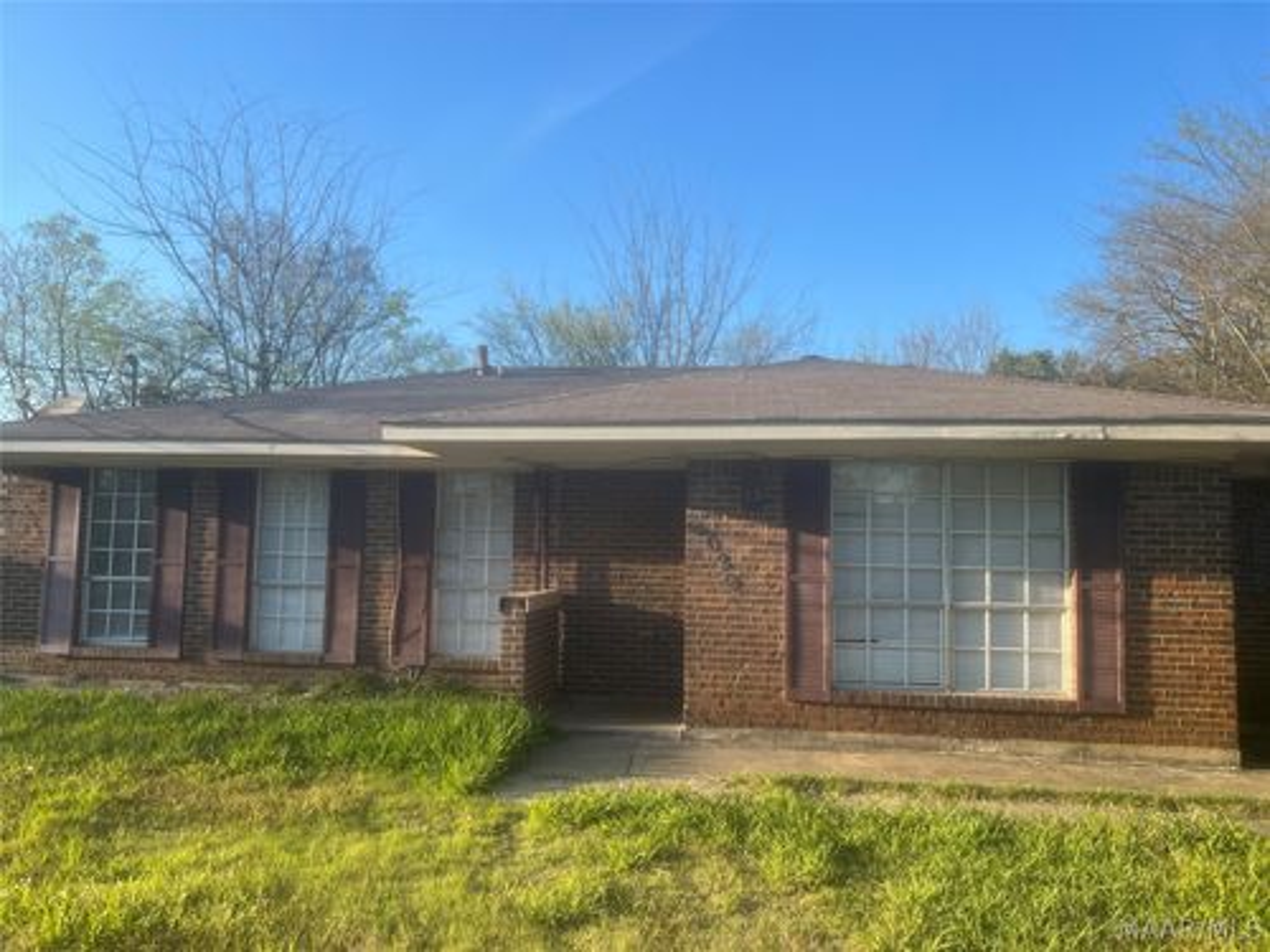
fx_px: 954
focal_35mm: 26
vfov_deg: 53.1
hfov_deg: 67.3
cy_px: 476
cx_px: 635
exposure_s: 1/1280
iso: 50
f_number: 1.5
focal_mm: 5.7
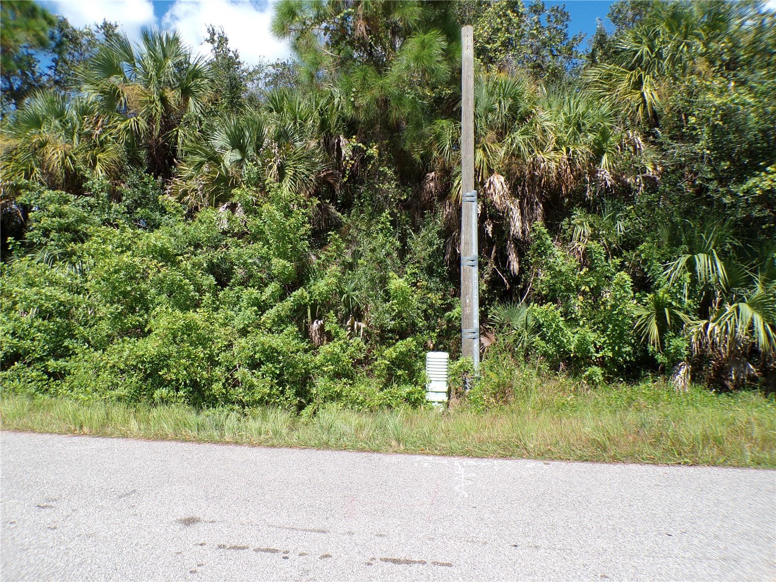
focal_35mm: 24
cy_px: 291
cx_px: 388
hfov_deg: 71.6
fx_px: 538
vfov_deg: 56.8
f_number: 4.4
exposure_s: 1/500
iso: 100
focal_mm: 4.3
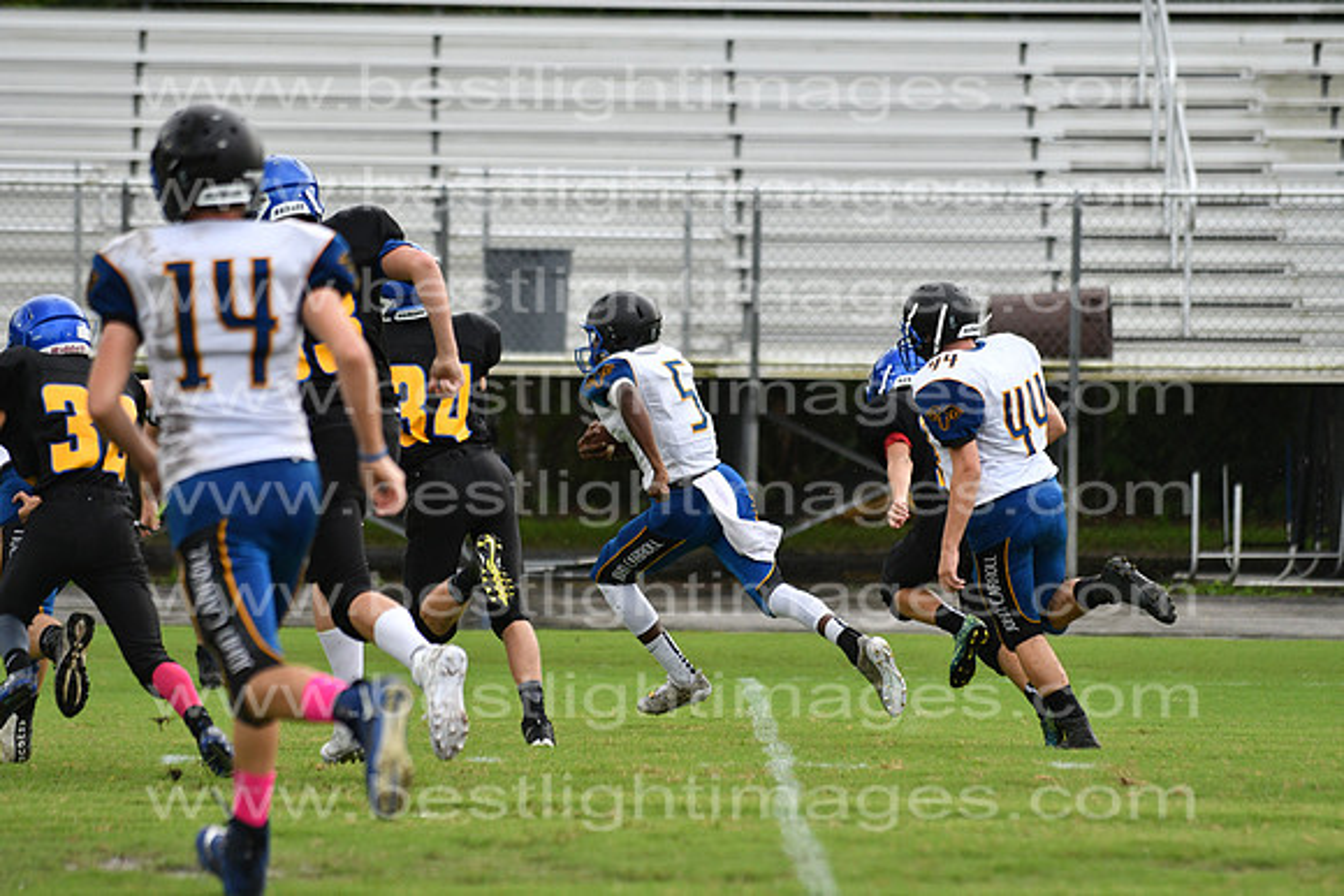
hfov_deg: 9.8
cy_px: 448
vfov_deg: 6.5
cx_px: 672
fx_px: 7841
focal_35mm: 210
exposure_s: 1/4000
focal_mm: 140
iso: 800
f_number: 3.5
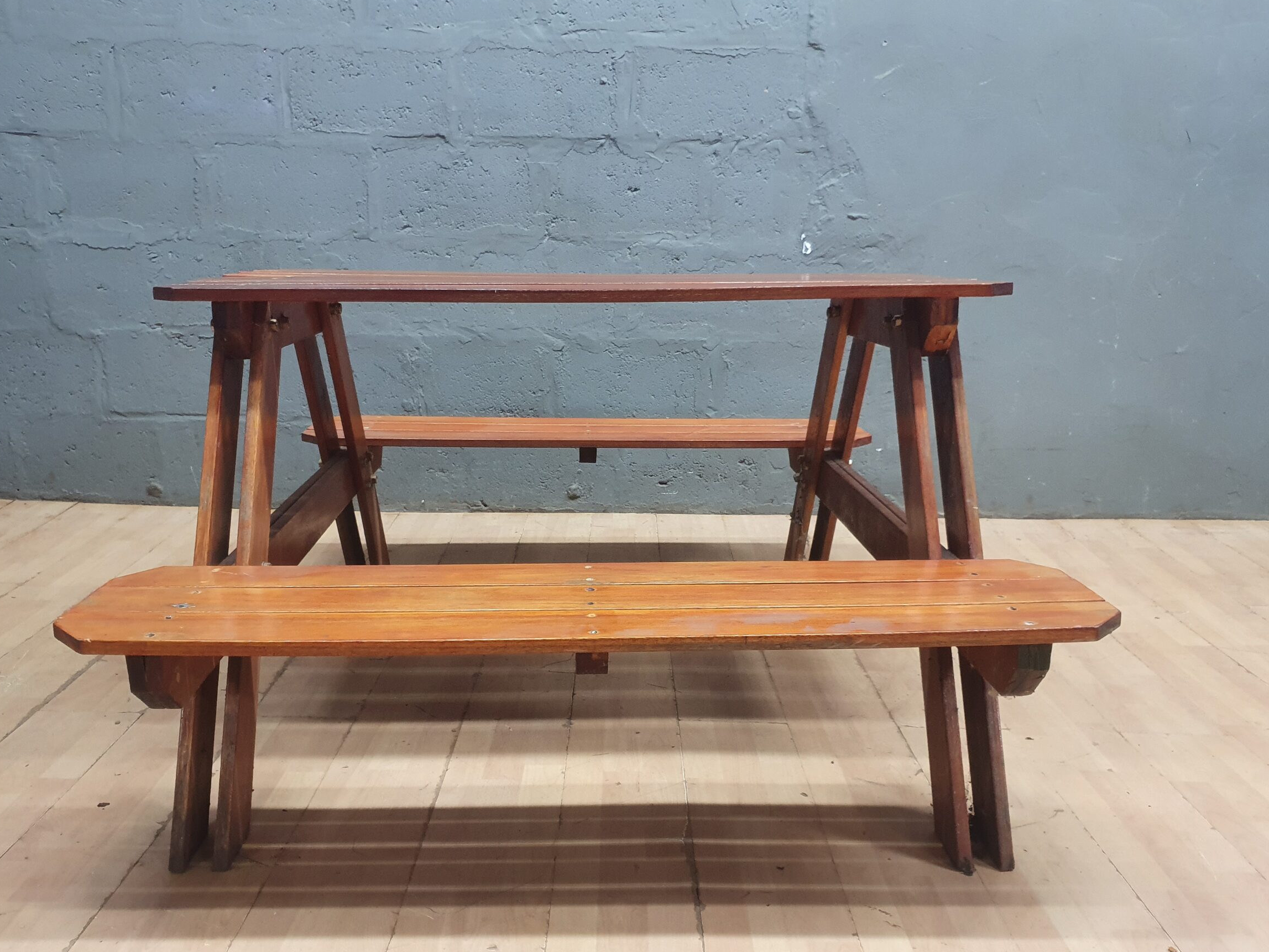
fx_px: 1063
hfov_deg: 61.6
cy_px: 496
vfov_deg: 48.2
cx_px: 605
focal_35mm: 29
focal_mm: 4.32
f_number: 1.5
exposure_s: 1/50
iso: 320
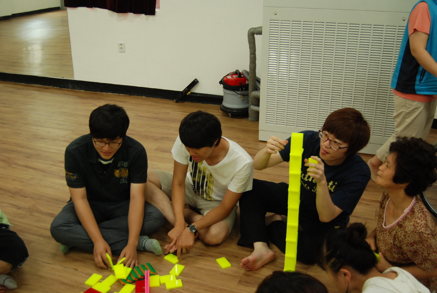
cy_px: 146
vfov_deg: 34.4
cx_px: 218
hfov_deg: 49.5
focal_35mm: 39
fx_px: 474
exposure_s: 1/80
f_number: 4.5
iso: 800
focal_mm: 26
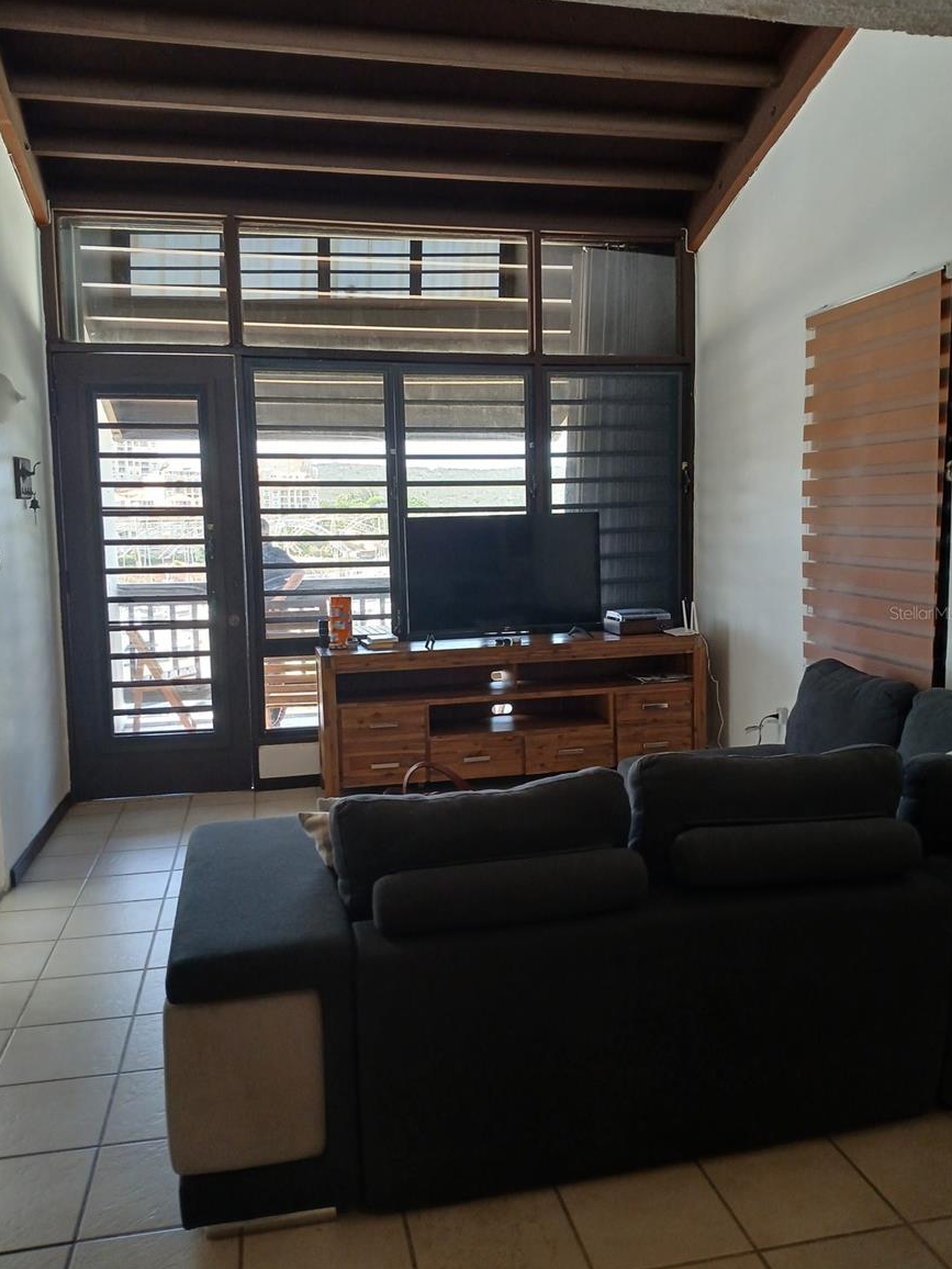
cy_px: 613
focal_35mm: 27
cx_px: 473
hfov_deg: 51.4
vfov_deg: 65.3
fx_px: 990
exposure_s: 1/60
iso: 160
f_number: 1.8
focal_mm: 3.98
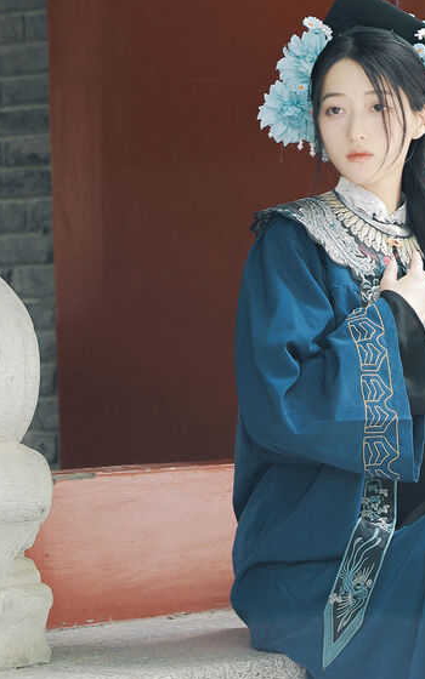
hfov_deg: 5.6
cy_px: -162
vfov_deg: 8.8
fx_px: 4374
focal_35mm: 236
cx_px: 355
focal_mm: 67
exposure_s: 1/100
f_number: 2.8
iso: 200
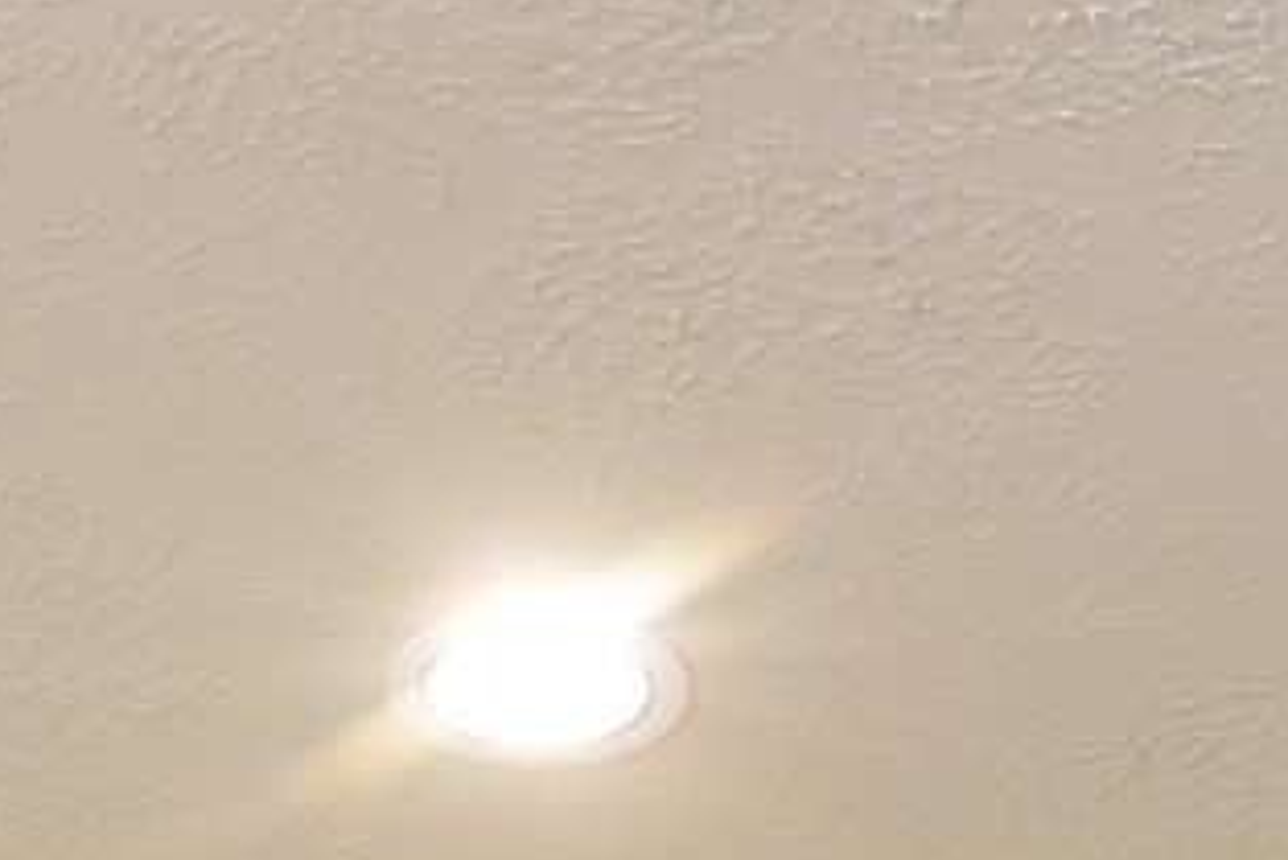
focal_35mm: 118
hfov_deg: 17.3
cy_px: 2893
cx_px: 625
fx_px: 4224
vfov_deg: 8.7
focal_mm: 17
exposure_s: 1/3
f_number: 9
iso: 640
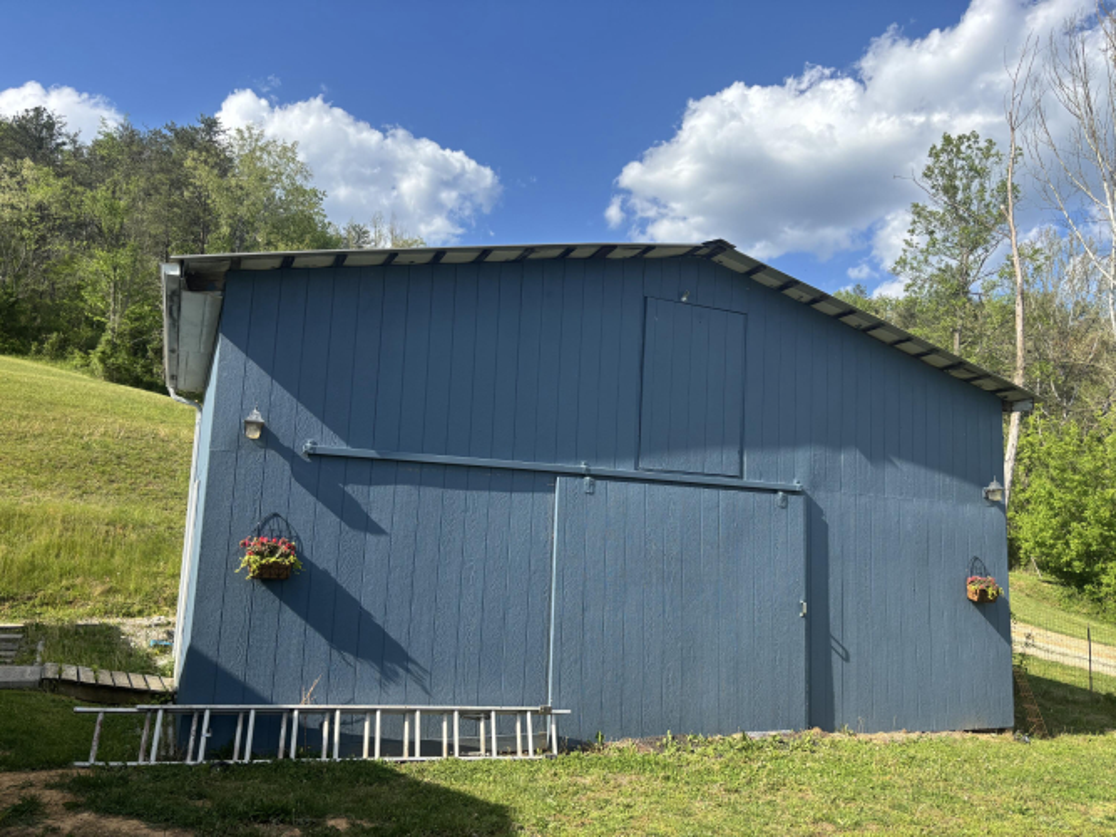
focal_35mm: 26
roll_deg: -3.0
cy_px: 418
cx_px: 558
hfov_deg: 67.3
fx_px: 838
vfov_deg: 53.0
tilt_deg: +8.1
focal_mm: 5.96
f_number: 1.6
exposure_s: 1/2062
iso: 50
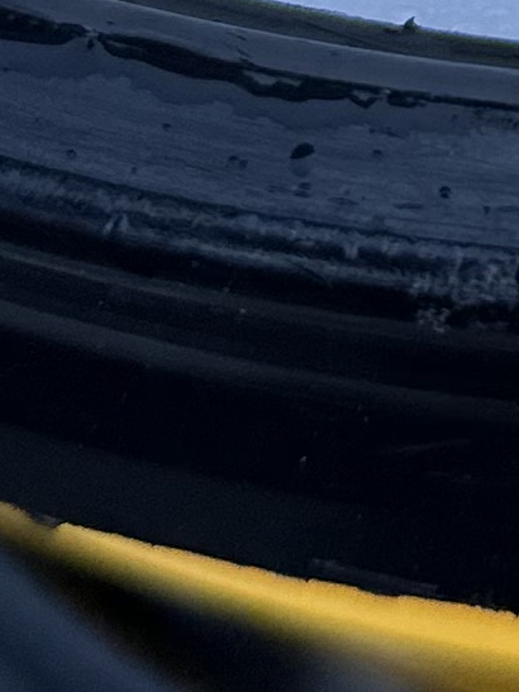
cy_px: -854
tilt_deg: -62.0
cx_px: 906
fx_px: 3540
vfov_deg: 10.0
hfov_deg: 8.1
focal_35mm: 177
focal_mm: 6.86
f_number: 1.78
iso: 80
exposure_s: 1/527
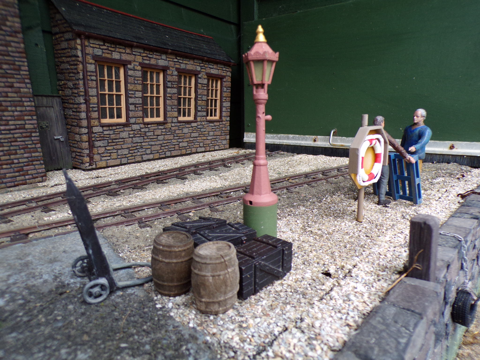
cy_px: 180
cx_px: 240
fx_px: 333
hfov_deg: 71.6
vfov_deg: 56.8
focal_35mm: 24
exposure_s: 1/56
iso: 100
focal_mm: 4.3
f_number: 3
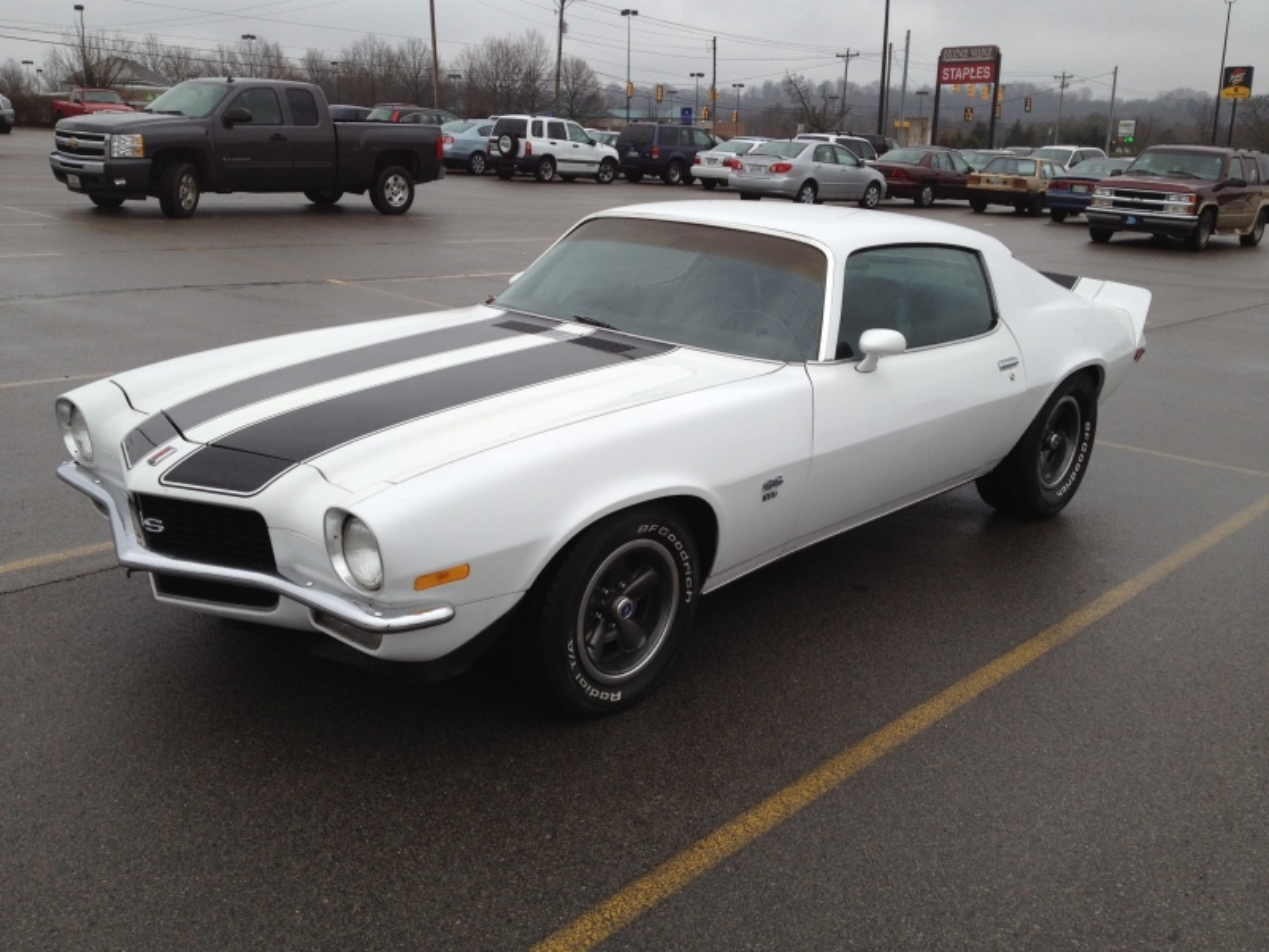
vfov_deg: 40.7
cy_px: 476
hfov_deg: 52.6
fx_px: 1283
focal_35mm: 35
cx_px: 634
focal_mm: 4.28
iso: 64
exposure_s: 1/365
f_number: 2.4
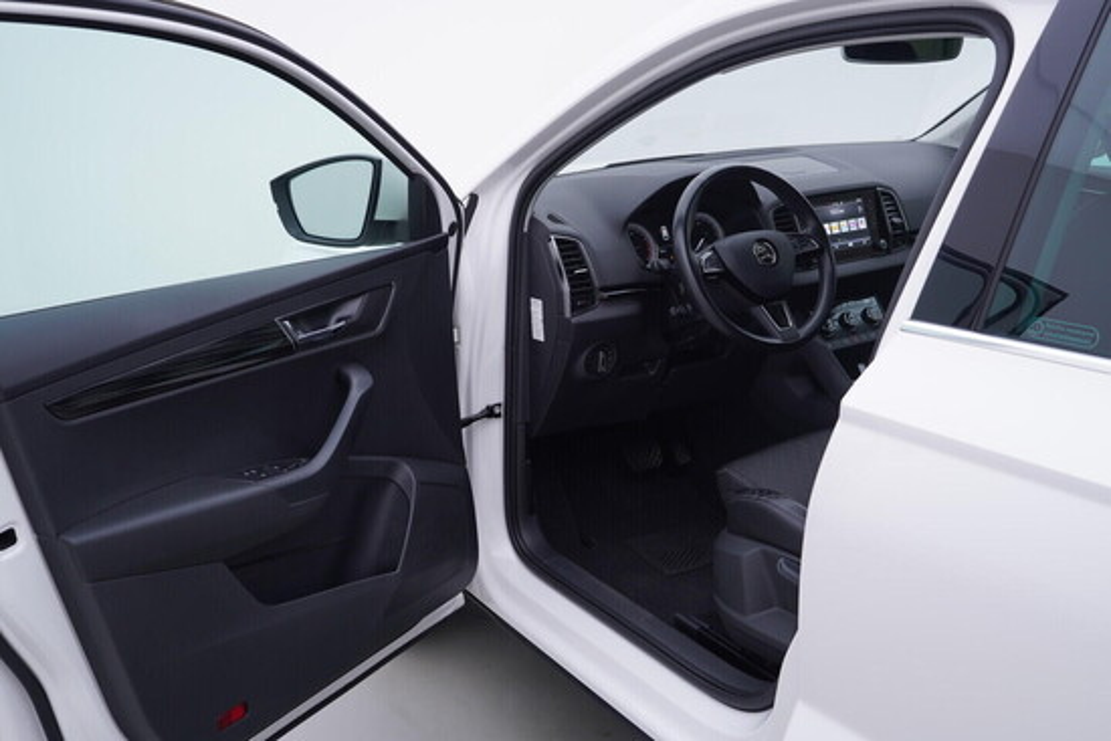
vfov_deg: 36.9
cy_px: 370
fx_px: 1111
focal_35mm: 36
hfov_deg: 53.1
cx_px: 556
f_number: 3.5
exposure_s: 1/60
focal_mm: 24
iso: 125
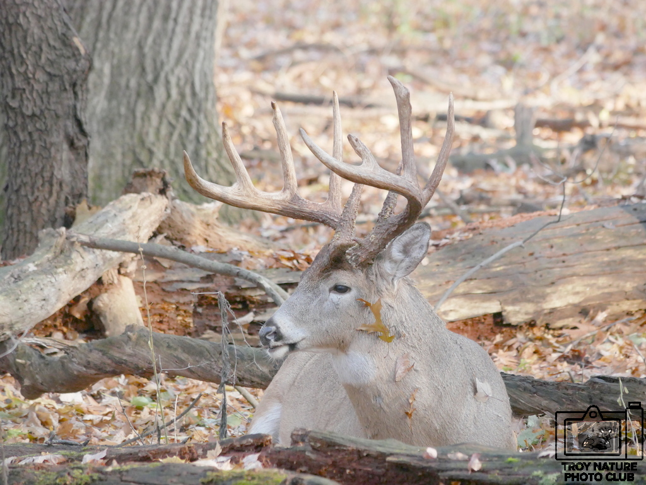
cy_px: 242
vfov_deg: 2.7
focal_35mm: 550
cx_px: 323
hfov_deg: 3.6
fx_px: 10269
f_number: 8
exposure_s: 1/200
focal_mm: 275
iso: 1600
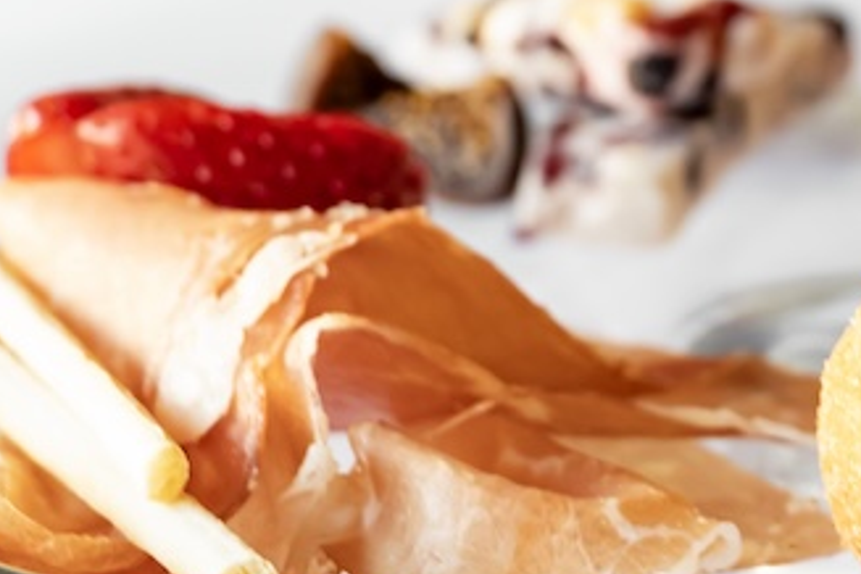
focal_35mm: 399
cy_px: 265
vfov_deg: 3.4
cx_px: 822
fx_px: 9531
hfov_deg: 5.2
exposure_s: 1/60
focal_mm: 87
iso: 400
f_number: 4.5
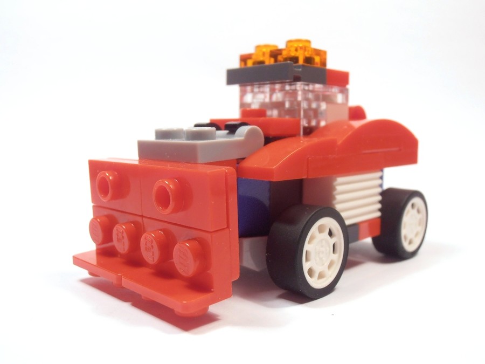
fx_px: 518
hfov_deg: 50.1
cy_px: 182
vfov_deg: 38.7
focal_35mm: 37
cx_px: 242
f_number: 3.9
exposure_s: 1/40
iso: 100
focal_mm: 6.61
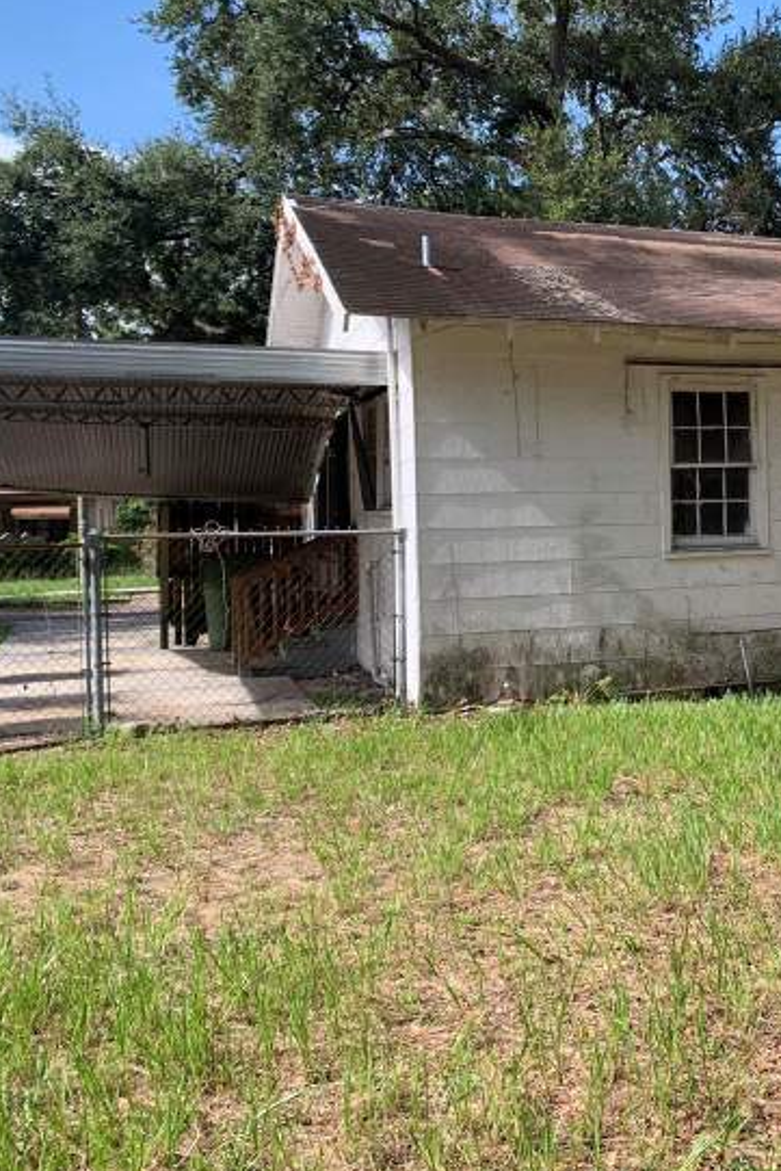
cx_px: 775
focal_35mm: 40
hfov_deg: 31.1
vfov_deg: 48.4
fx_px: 1301
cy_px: 535
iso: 25
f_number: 1.8
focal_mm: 4.25
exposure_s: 1/754
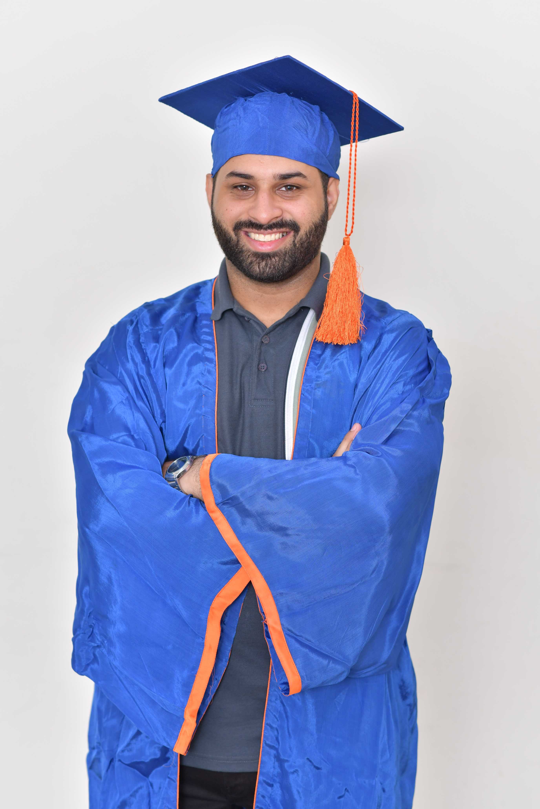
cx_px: 270
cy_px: 404
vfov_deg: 23.9
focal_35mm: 85
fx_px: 1912
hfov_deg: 16.1
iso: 500
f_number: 2.8
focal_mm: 85
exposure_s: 1/160
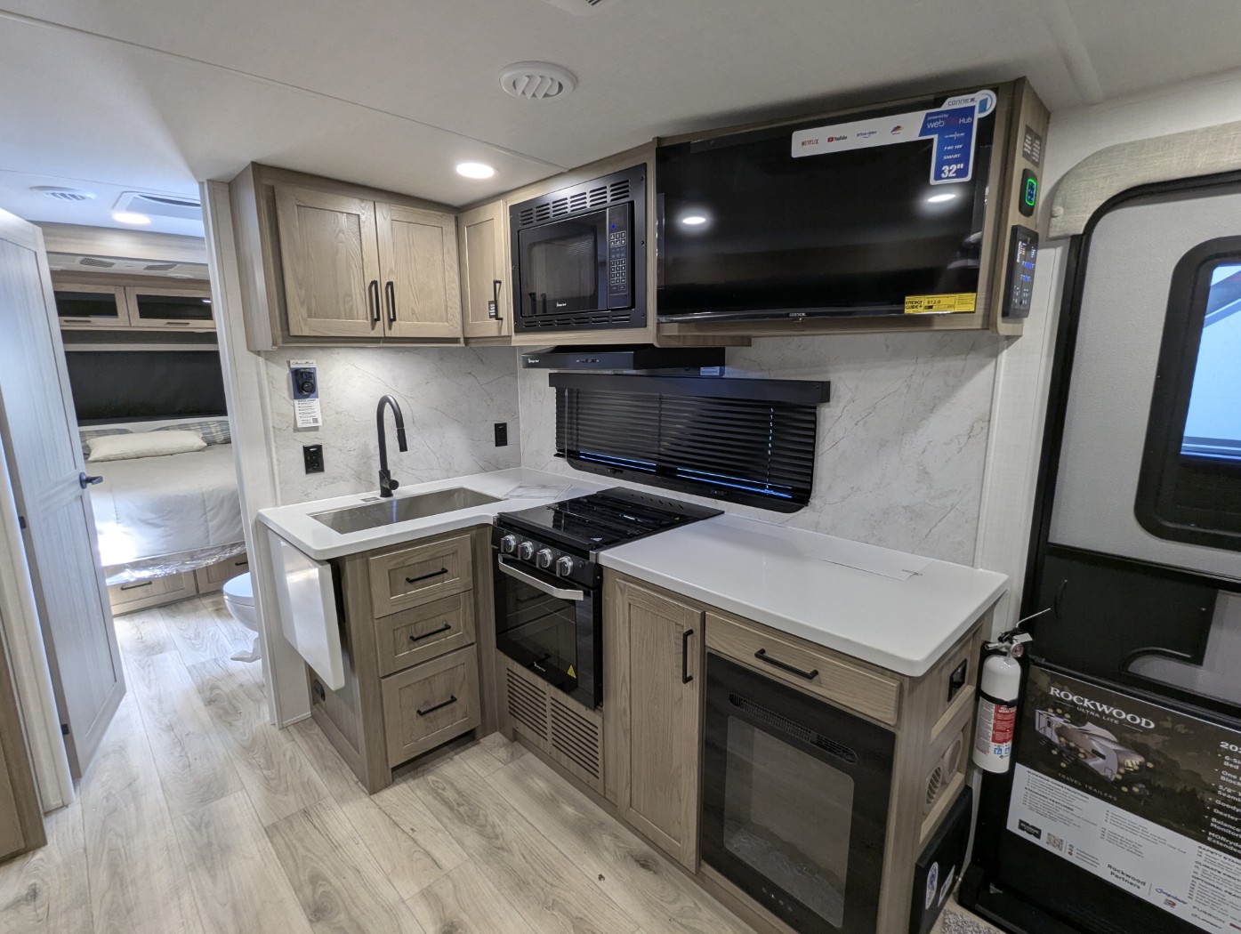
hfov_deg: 94.4
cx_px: 620
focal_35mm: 16
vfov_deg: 78.2
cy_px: 467
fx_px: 574
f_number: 2.2
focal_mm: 2.35
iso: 55
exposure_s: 1/27.8
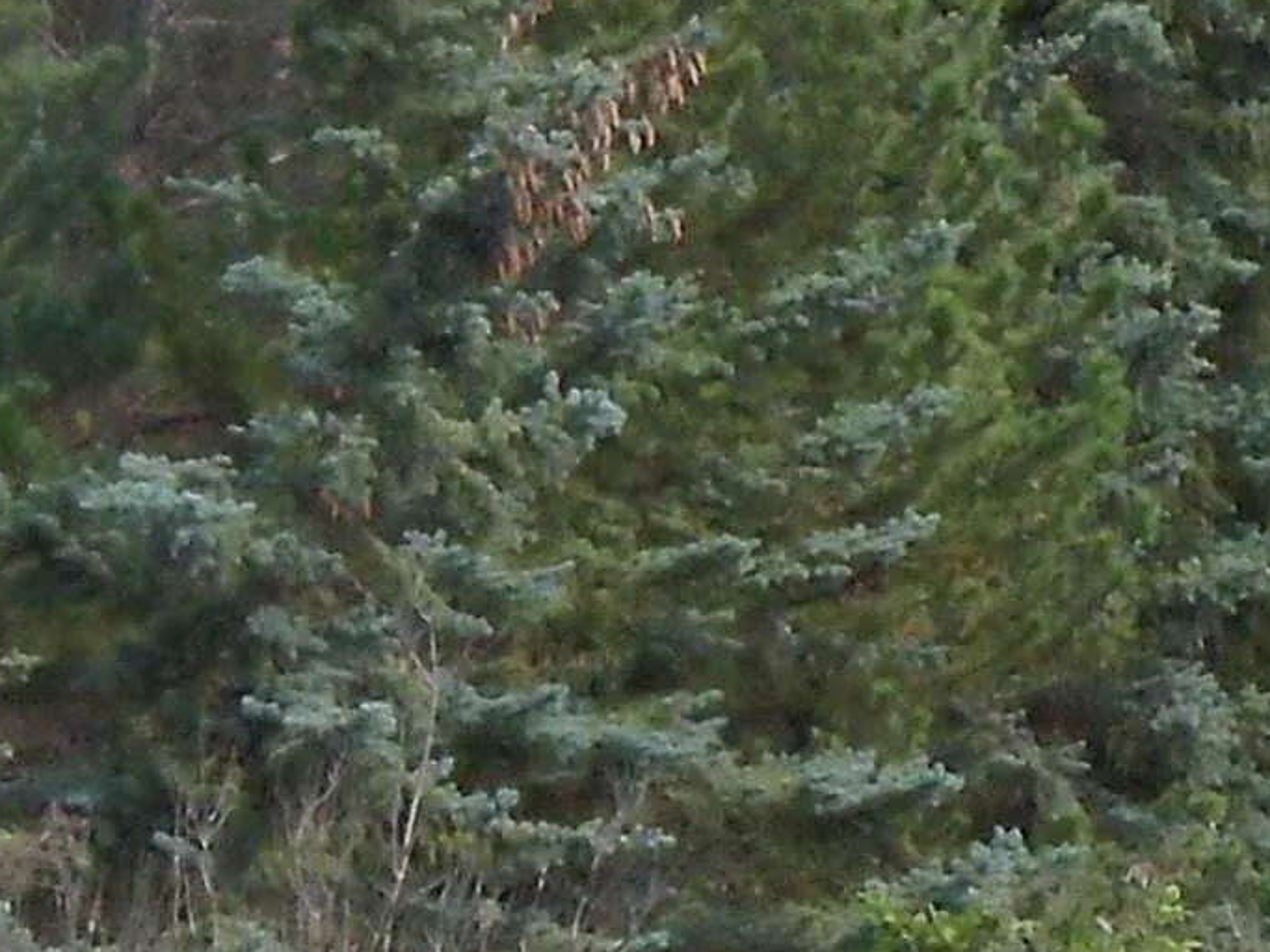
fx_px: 14856
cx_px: -1506
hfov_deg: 4.8
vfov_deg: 3.7
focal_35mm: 405
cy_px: -426
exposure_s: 1/320
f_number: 6.8
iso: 160
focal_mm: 16
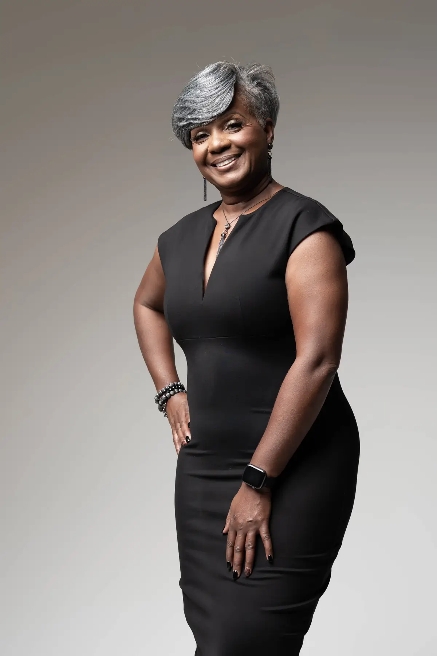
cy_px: 328
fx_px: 1366
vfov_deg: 27.0
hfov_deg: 18.2
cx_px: 218
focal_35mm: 75
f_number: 5
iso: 100
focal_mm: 50
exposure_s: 1/80
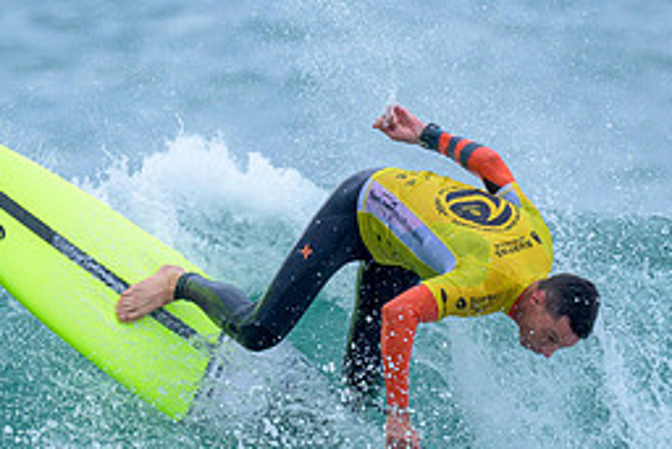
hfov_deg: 0.9
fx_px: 43161
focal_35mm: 2311
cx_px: 355
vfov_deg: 0.6
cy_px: 346
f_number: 6.3
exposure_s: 1/2000
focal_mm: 800
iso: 900
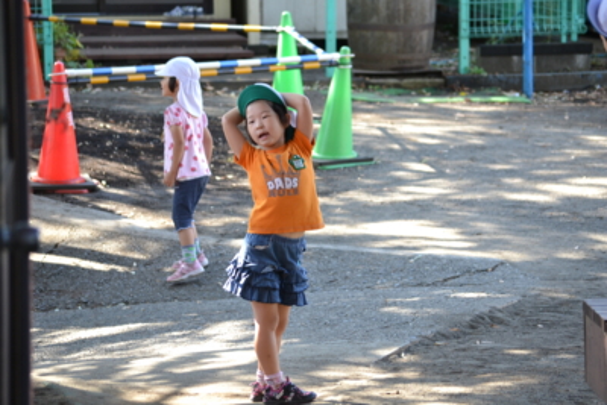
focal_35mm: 188
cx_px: 304
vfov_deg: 7.3
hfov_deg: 11.0
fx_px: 3162
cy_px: 202
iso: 400
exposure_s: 1/125
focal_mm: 125
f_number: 5.6
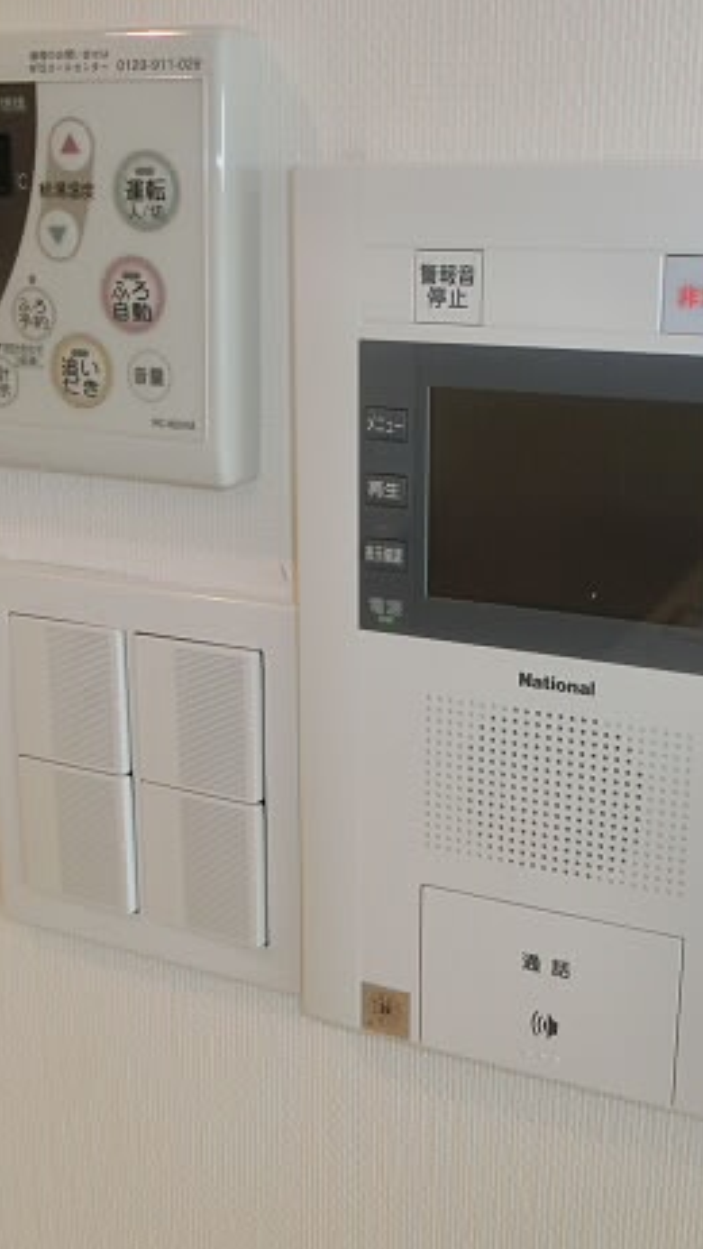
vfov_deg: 49.3
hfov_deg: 29.0
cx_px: 415
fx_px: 1358
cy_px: 558
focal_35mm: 41
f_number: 3
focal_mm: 4.24
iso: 200
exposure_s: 1/125
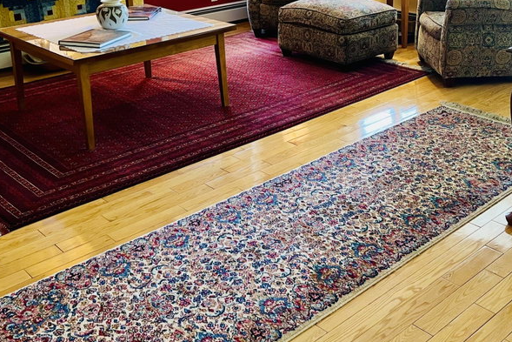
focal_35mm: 47
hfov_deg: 41.6
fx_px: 669
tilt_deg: -14.2
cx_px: 324
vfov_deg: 27.8
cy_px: 46
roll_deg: +0.8
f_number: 1.5
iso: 100
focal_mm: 5.7
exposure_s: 1/60
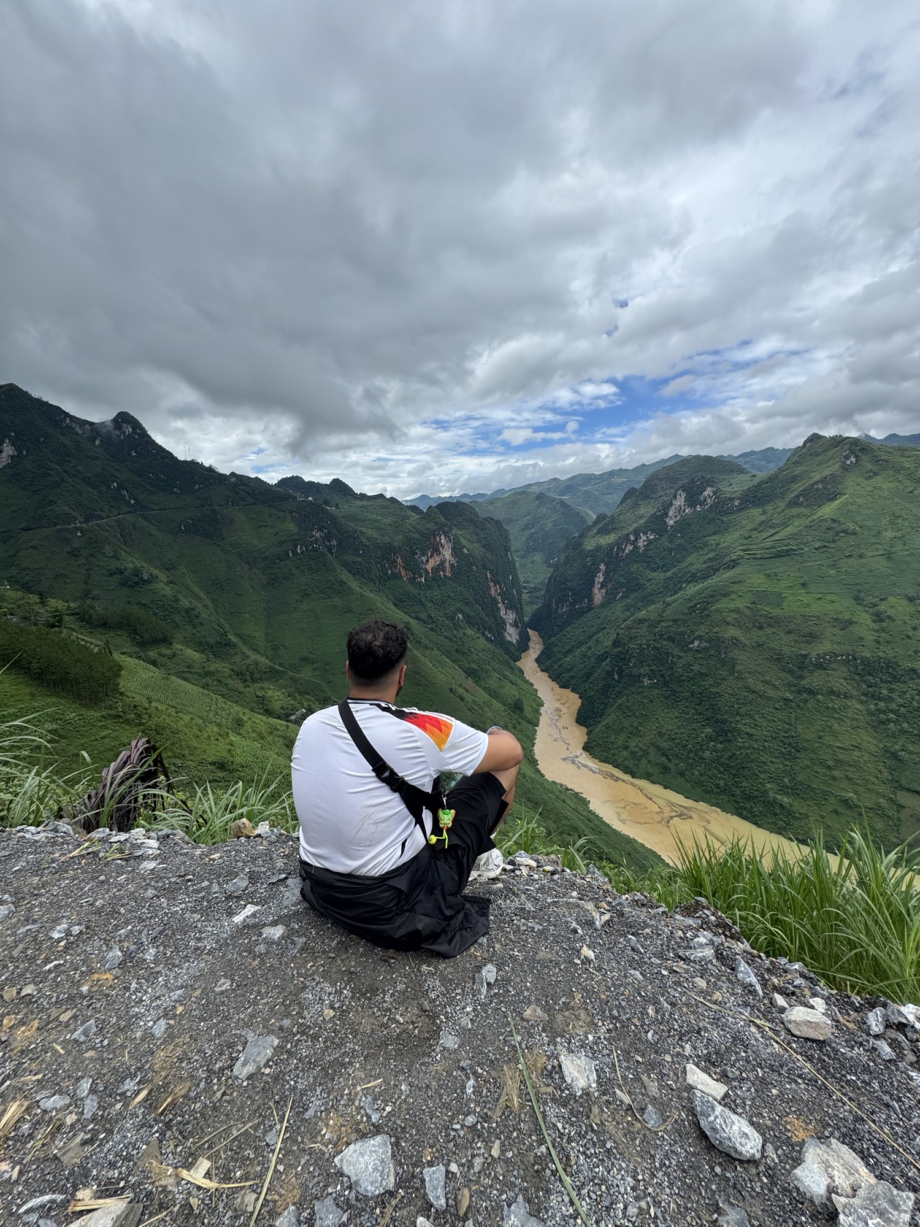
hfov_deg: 85.7
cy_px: 614
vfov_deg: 102.1
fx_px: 496
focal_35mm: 14
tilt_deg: -9.4
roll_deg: +2.6
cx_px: 460
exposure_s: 1/1477
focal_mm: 2.22
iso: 50
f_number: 2.2
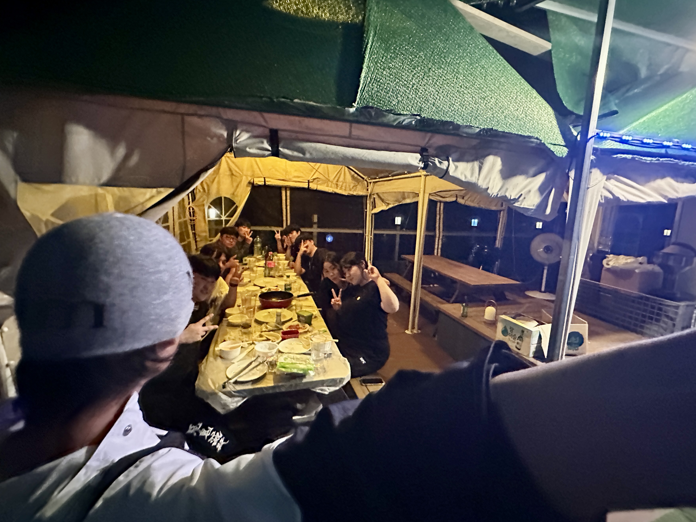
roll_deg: -1.8
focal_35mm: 16
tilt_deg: -9.4
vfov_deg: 78.1
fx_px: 322
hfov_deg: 94.5
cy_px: 249
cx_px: 355
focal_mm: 2.22
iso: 2000
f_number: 2.2
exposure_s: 1/30
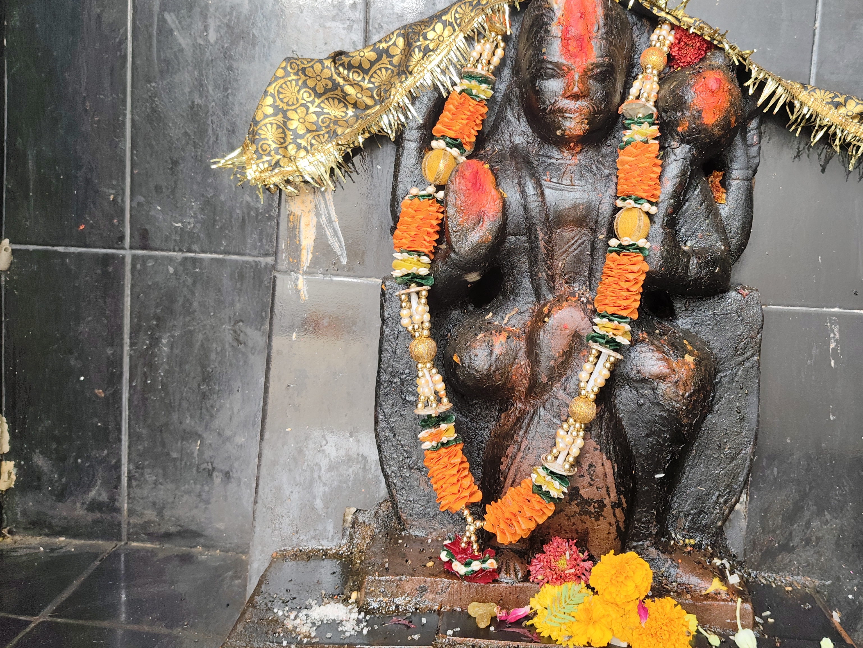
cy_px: 301
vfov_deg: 44.1
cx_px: 530
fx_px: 798
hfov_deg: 56.3
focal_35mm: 32
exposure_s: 1/50
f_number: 1.88
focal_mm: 5.56
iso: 1504
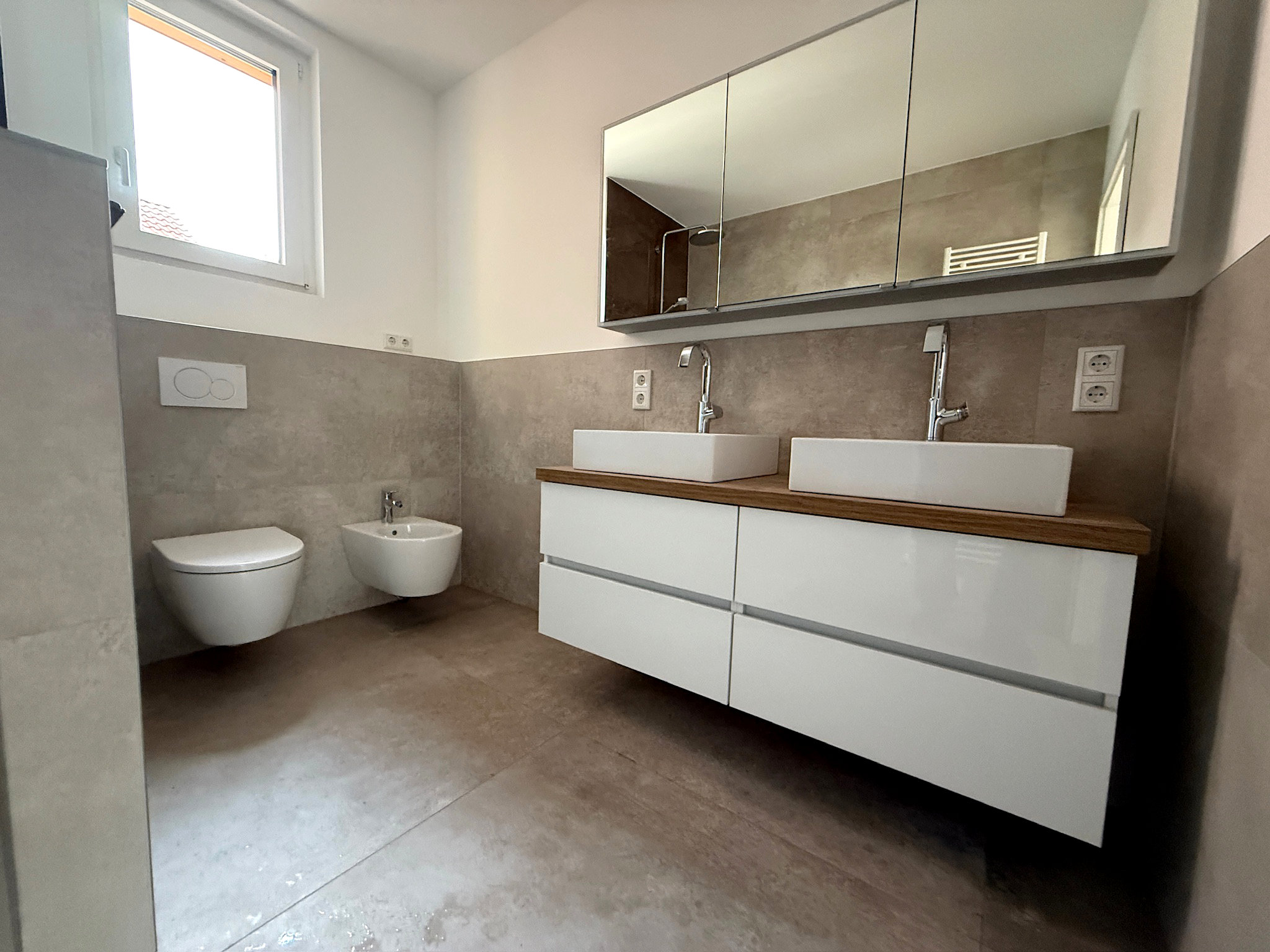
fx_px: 514
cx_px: 635
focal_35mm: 14
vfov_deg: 85.7
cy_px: 476
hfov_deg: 102.1
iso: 640
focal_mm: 2.2
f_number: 2.2
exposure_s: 1/60
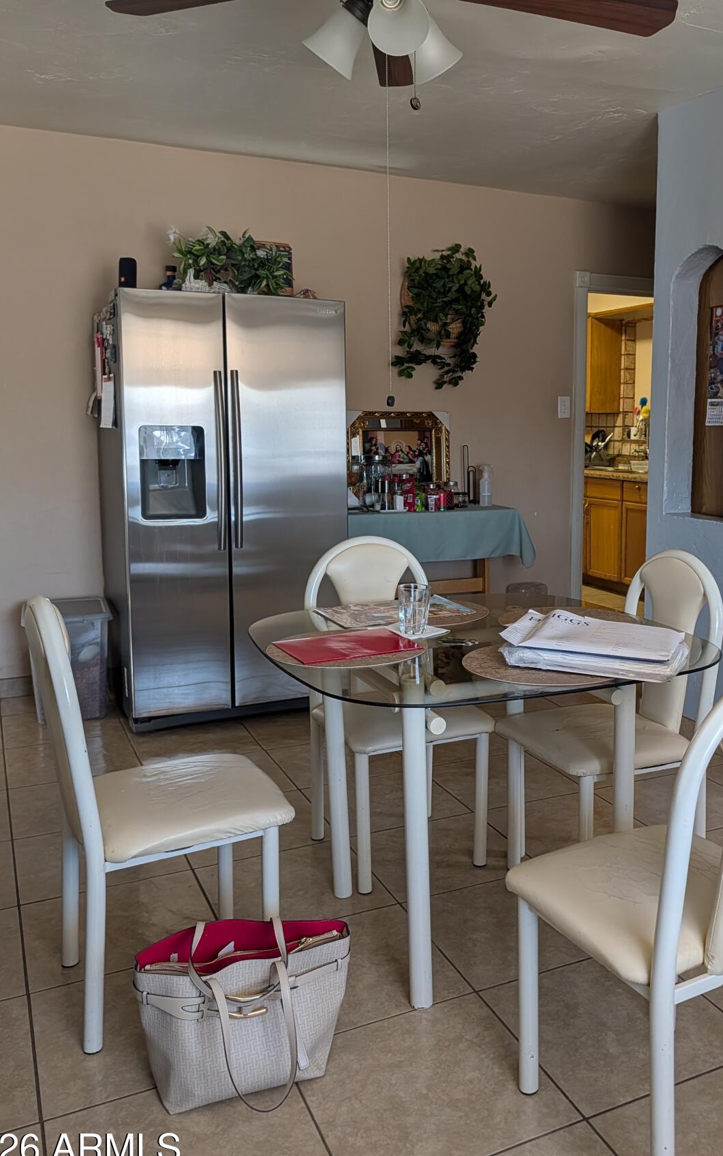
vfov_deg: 62.8
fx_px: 946
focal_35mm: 30
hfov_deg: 41.4
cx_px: 464
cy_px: 530
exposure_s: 1/46
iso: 30
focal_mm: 6.9
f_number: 1.68
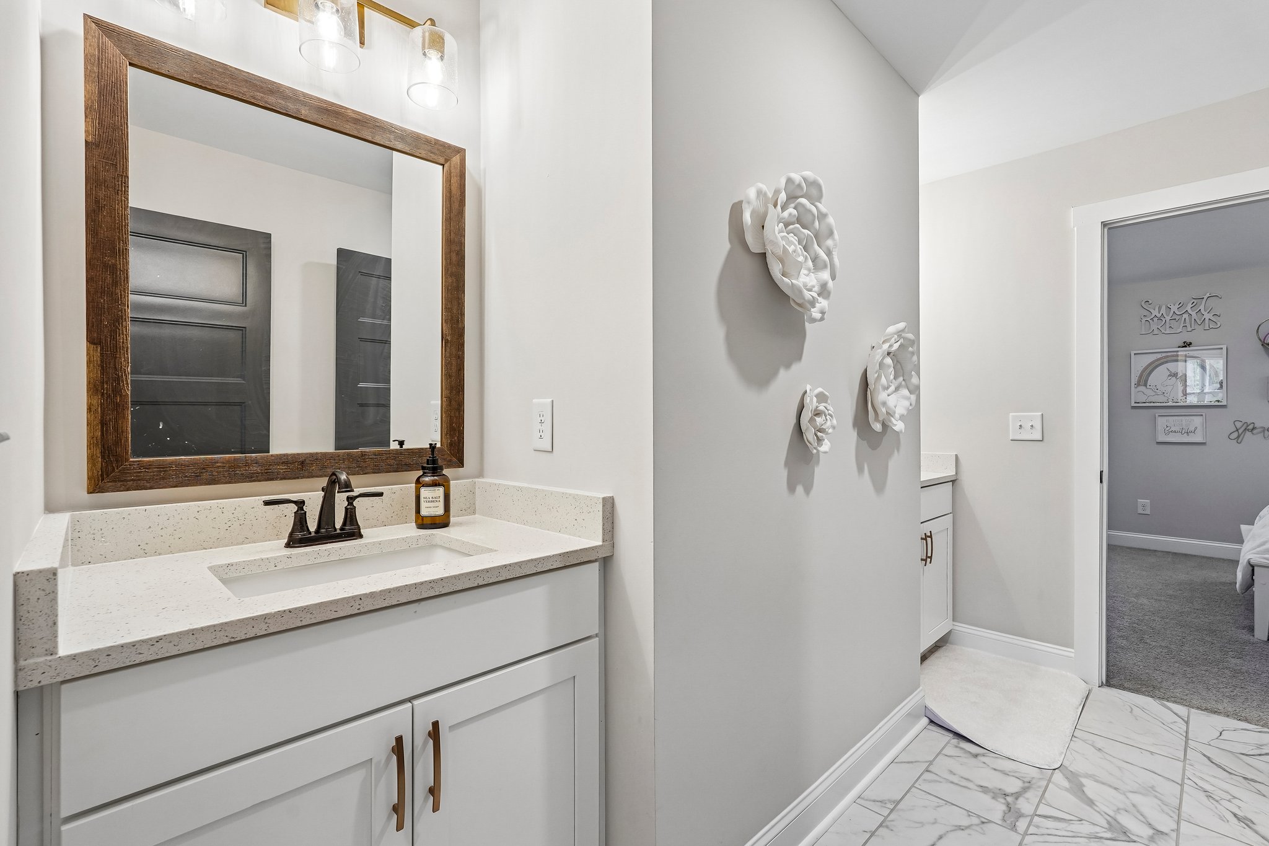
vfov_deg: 73.7
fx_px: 564
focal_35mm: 16
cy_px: 423
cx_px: 634
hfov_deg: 96.7
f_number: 8
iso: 800
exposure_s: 1/40
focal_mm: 16
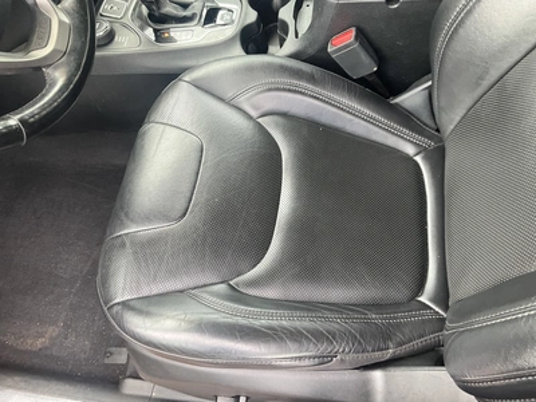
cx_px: 268
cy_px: 201
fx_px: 449
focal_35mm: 29
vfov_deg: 48.2
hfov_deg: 61.7
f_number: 1.8
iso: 64
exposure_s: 1/70
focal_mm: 3
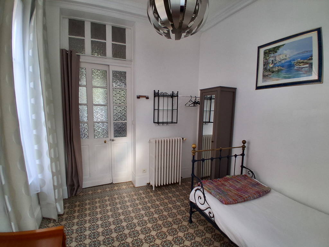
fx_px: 162
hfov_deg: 91.0
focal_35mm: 17
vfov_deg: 74.7
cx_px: 164
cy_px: 124
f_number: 2.2
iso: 125
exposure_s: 1/60
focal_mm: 1.4
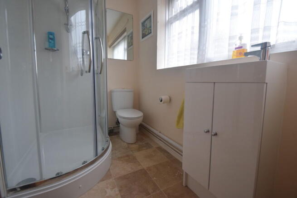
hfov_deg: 100.4
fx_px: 124
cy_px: 99
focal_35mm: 15
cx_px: 148
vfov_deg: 77.4
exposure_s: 1/100
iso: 800
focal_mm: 10
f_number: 5
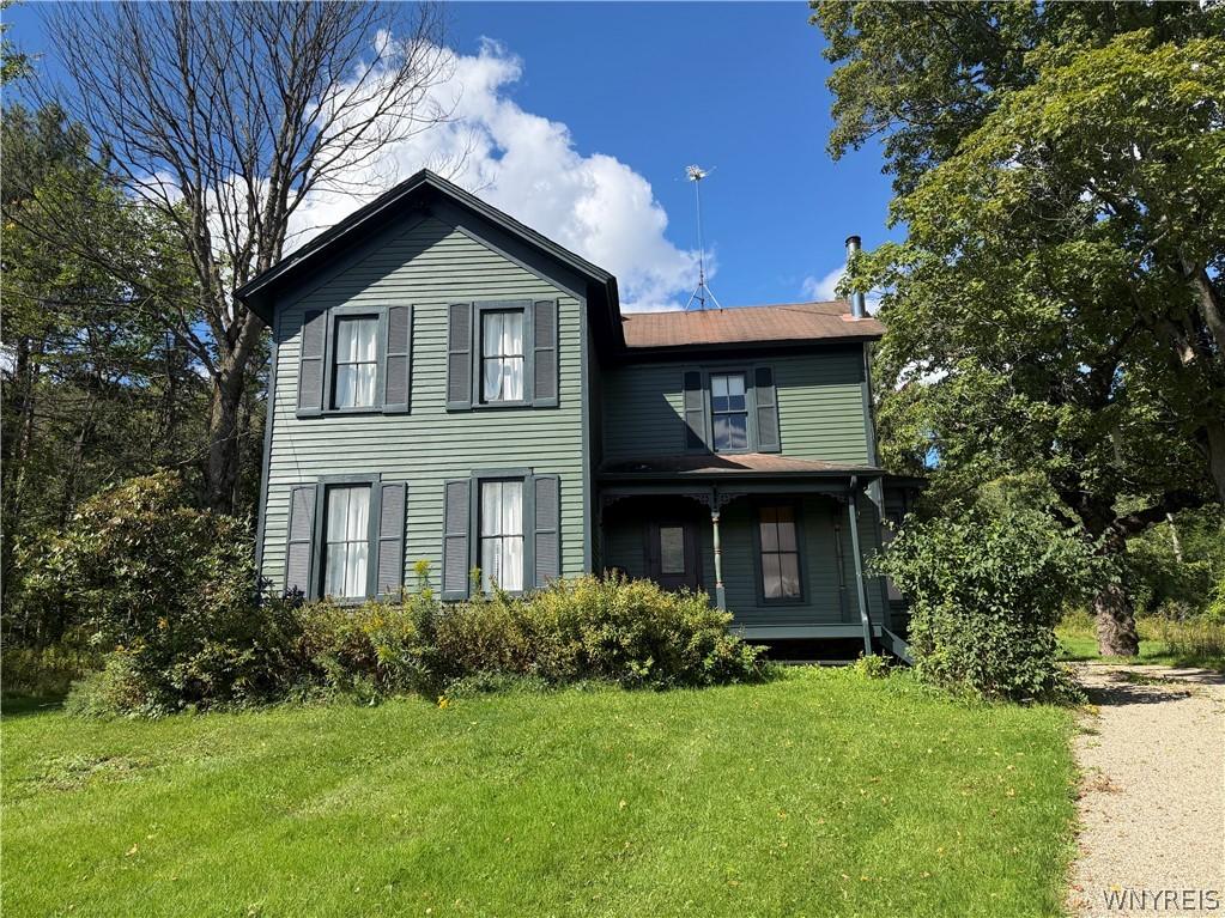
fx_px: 849
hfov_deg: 71.6
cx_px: 612
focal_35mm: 24
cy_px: 459
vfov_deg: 56.8
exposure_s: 1/4167
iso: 100
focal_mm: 6.76
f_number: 1.78
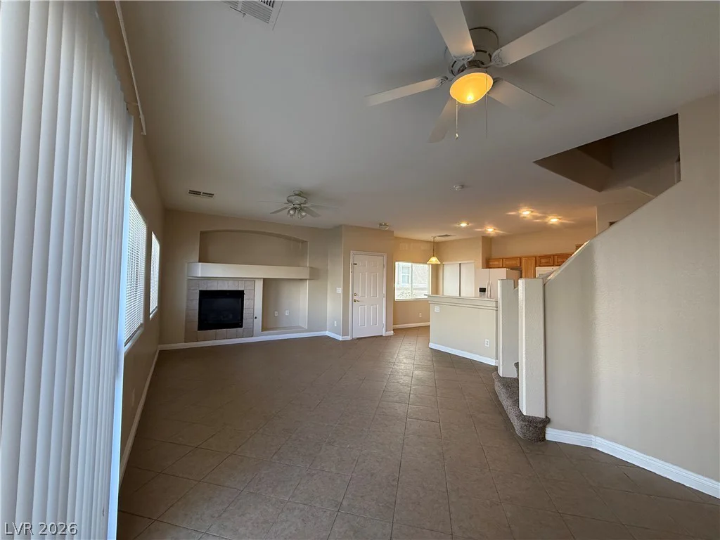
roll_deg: -1.0
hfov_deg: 102.1
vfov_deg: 85.7
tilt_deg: +2.5
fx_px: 291
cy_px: 270
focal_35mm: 14
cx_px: 360
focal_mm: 2.22
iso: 250
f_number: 2.2
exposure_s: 1/120
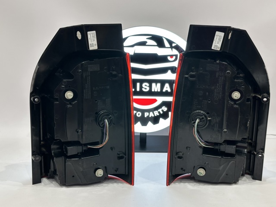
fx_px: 382
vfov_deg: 30.2
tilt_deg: -11.5
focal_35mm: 48
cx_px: 138
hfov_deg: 39.7
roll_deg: +2.6
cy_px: 104
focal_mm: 6.86
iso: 100
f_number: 1.78
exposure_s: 1/50
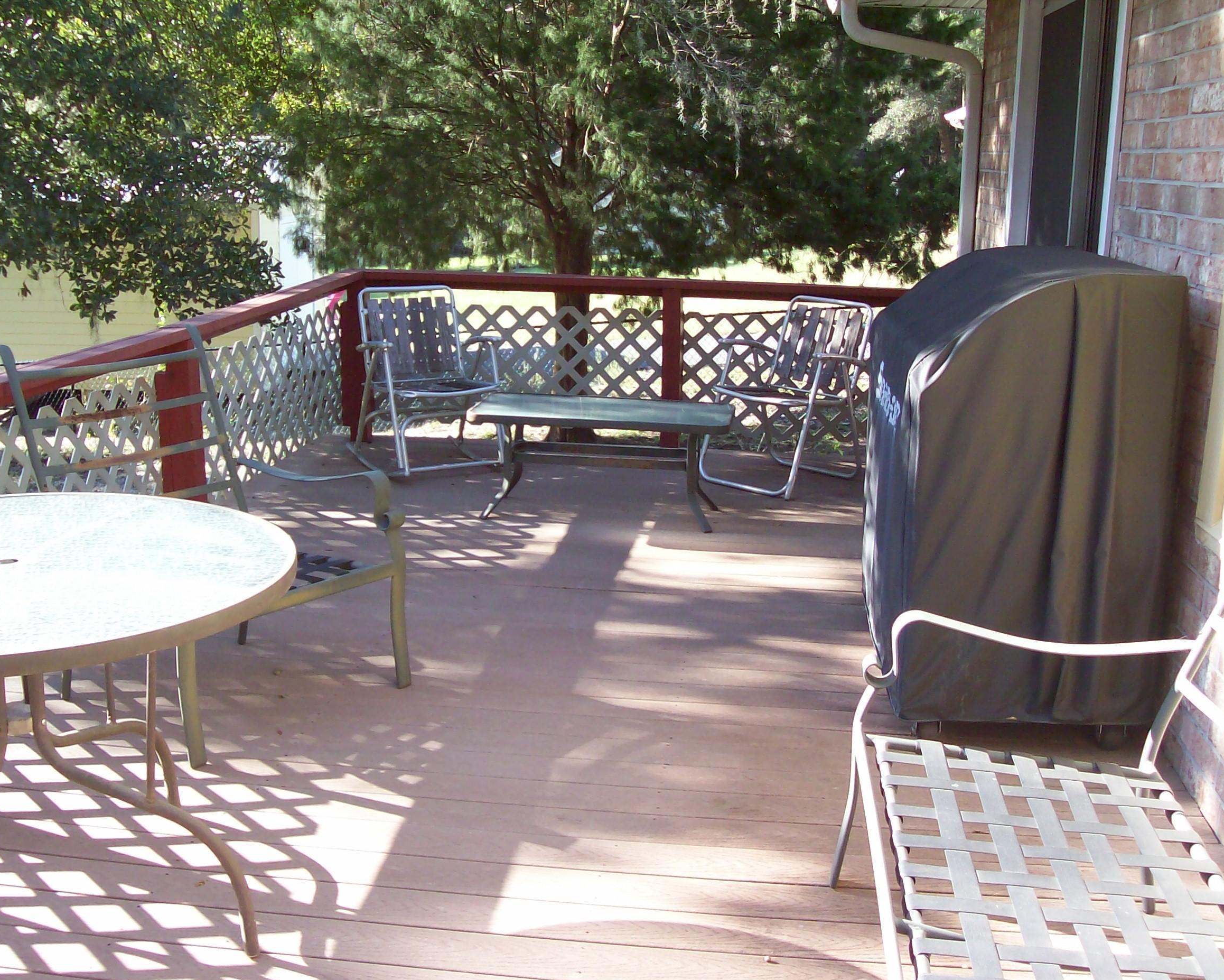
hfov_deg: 46.8
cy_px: 493
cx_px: 558
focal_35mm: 39
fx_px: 1413
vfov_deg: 38.2
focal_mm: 6
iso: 80
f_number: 2.7
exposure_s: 1/161
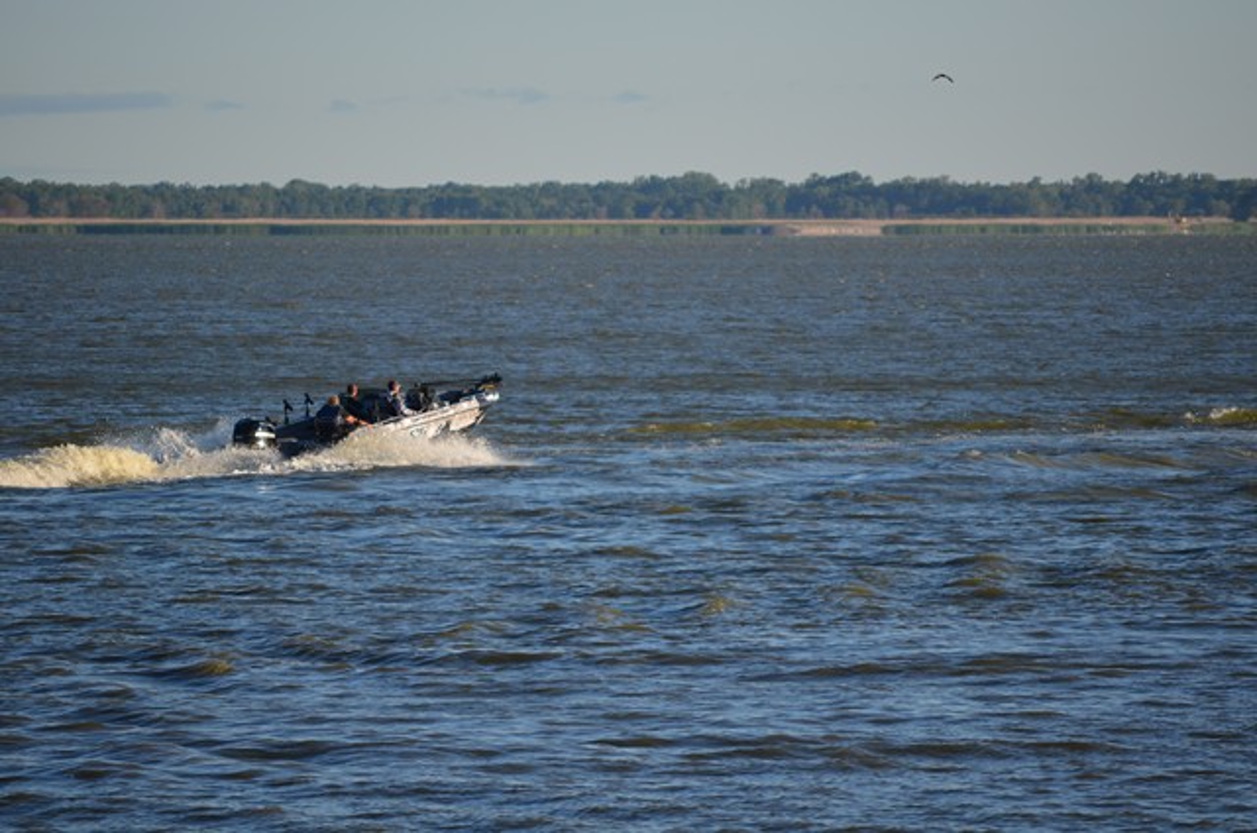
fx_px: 10454
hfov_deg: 6.9
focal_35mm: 300
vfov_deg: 4.6
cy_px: 416
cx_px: 628
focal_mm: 200
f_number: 6.3
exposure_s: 1/800
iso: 200
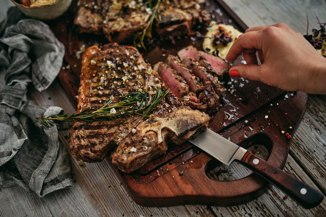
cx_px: 163
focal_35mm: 50
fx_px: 453
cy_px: 108
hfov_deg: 39.6
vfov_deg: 27.0
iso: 64
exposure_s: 1/160
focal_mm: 50
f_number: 1.8
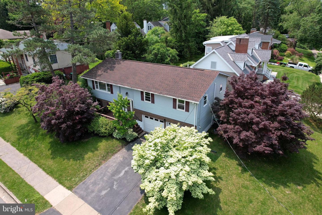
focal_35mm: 22
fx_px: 197
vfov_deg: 57.2
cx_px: 161
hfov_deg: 78.6
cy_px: 108
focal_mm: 8.38
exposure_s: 1/1000
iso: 100
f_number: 2.8
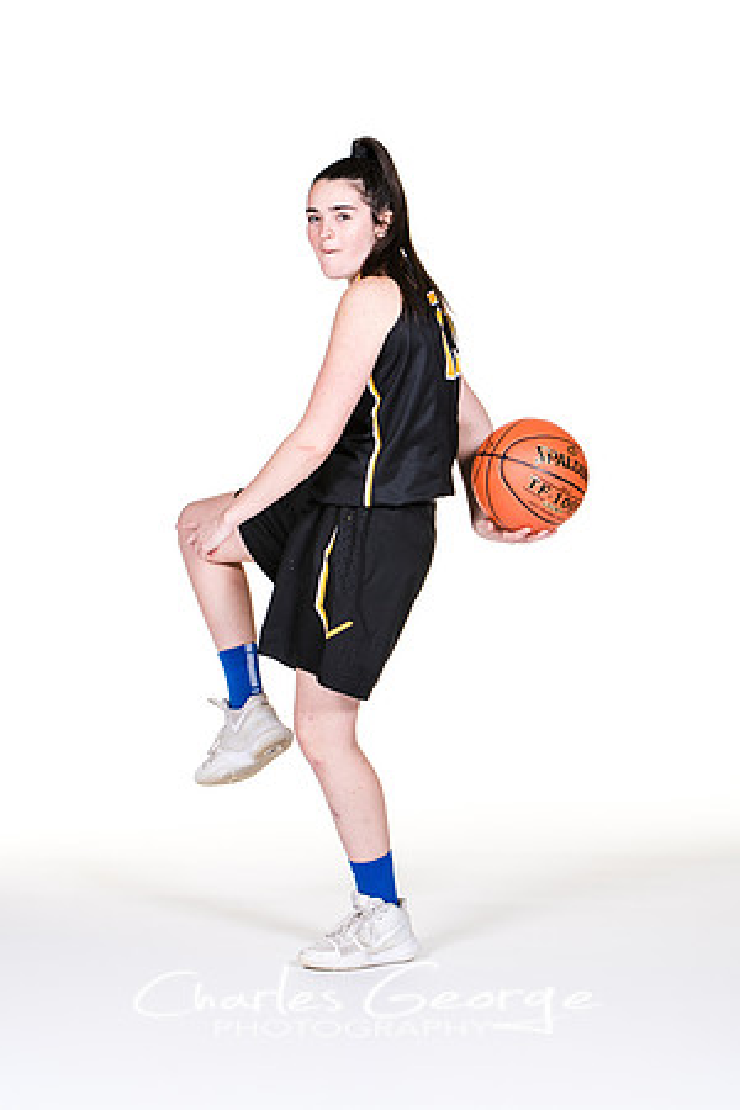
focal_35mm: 135
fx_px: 4162
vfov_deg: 15.2
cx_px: 370
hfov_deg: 10.2
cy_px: 555
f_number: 6.3
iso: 200
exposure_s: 1/160
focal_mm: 90
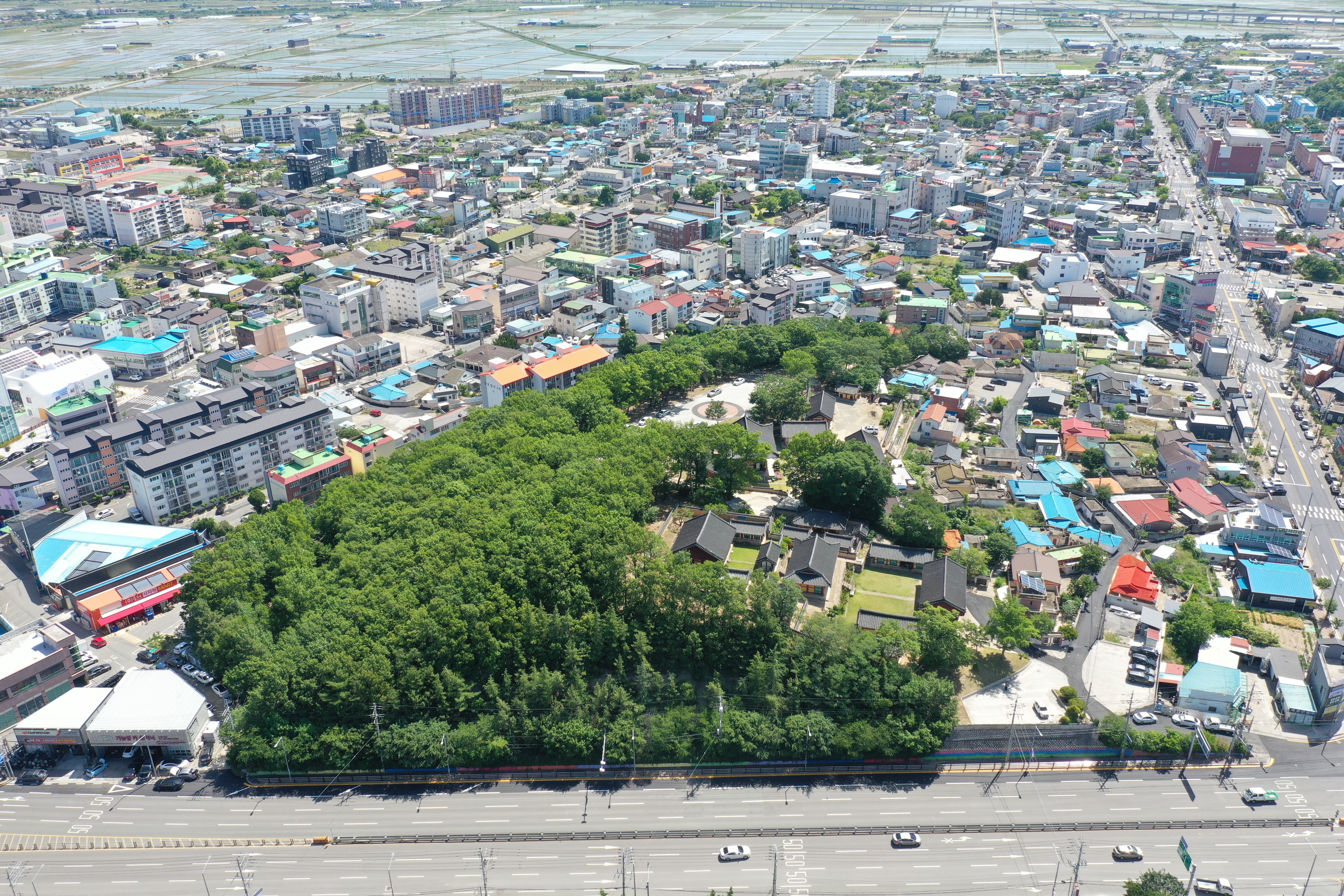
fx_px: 1045
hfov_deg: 65.5
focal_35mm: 28
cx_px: 672
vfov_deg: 46.4
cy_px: 448
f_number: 5
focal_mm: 10.26
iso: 100
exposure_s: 1/320
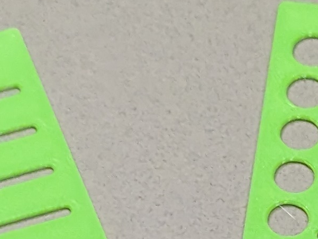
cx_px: 458
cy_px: 645
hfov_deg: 6.0
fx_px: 2998
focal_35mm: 326
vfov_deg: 4.4
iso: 337
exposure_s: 1/120
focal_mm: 6.81
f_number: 1.85
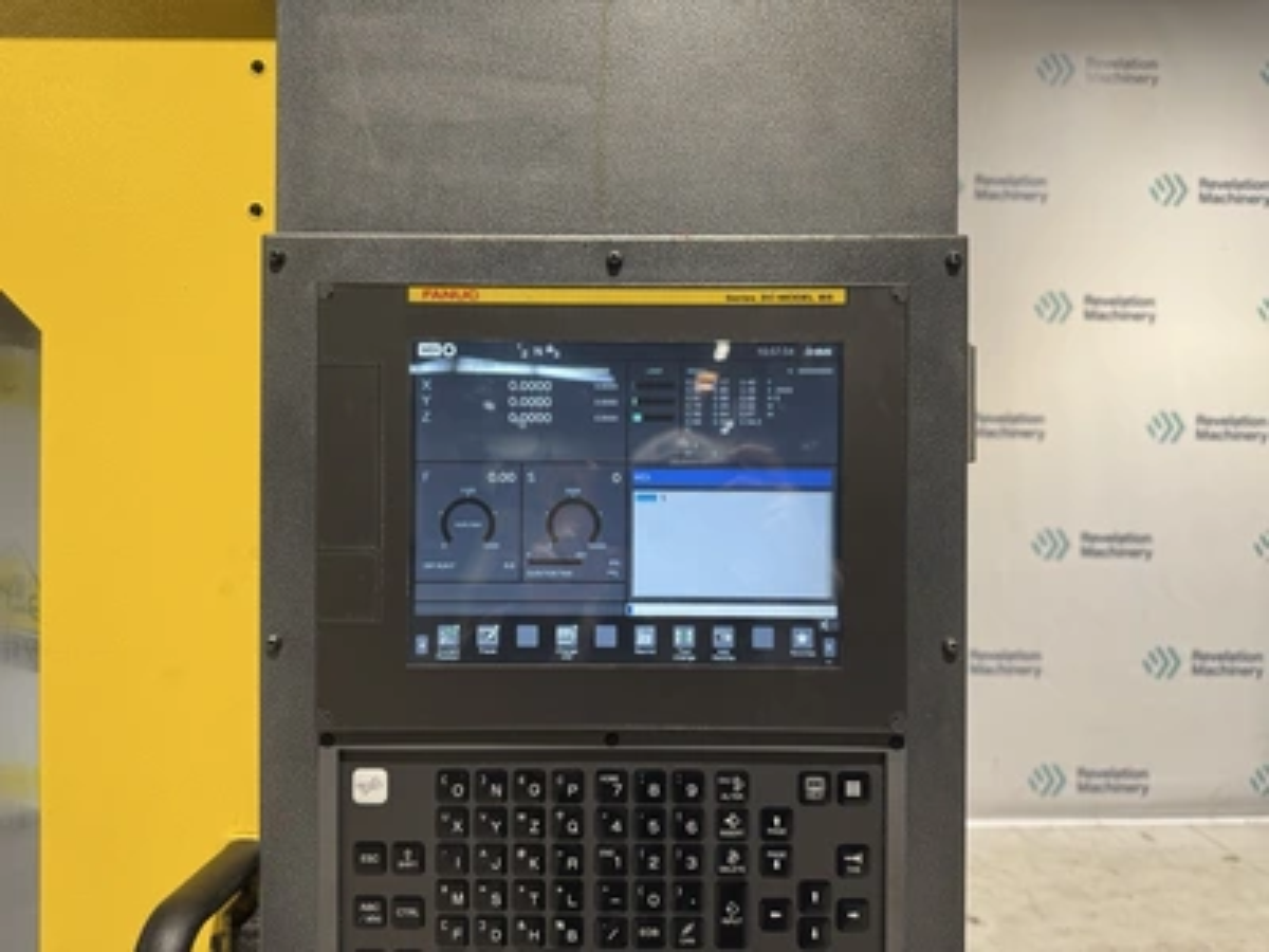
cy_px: 476
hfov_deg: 71.6
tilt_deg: -0.6
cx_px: 634
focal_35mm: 24
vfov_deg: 56.8
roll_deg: -0.1
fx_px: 880
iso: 125
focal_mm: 6.76
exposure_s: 1/100
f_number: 1.78
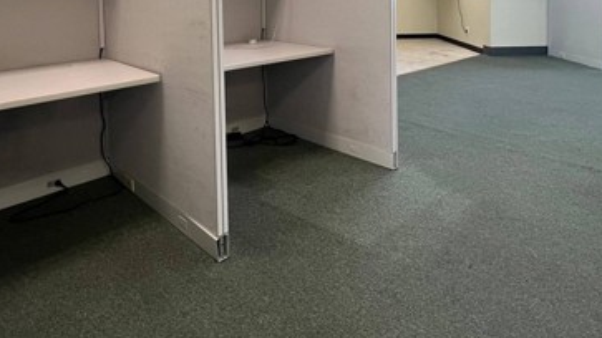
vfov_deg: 40.9
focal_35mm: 25
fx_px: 399
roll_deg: +0.7
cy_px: 10
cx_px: 302
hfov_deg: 74.1
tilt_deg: -2.6
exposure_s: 1/120
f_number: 1.8
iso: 200
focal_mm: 1.57
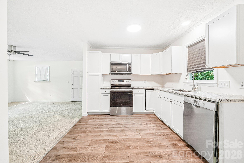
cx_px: 122
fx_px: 102
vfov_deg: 77.3
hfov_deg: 100.4
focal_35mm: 15
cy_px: 82
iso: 400
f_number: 8
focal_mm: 10
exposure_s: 1/6
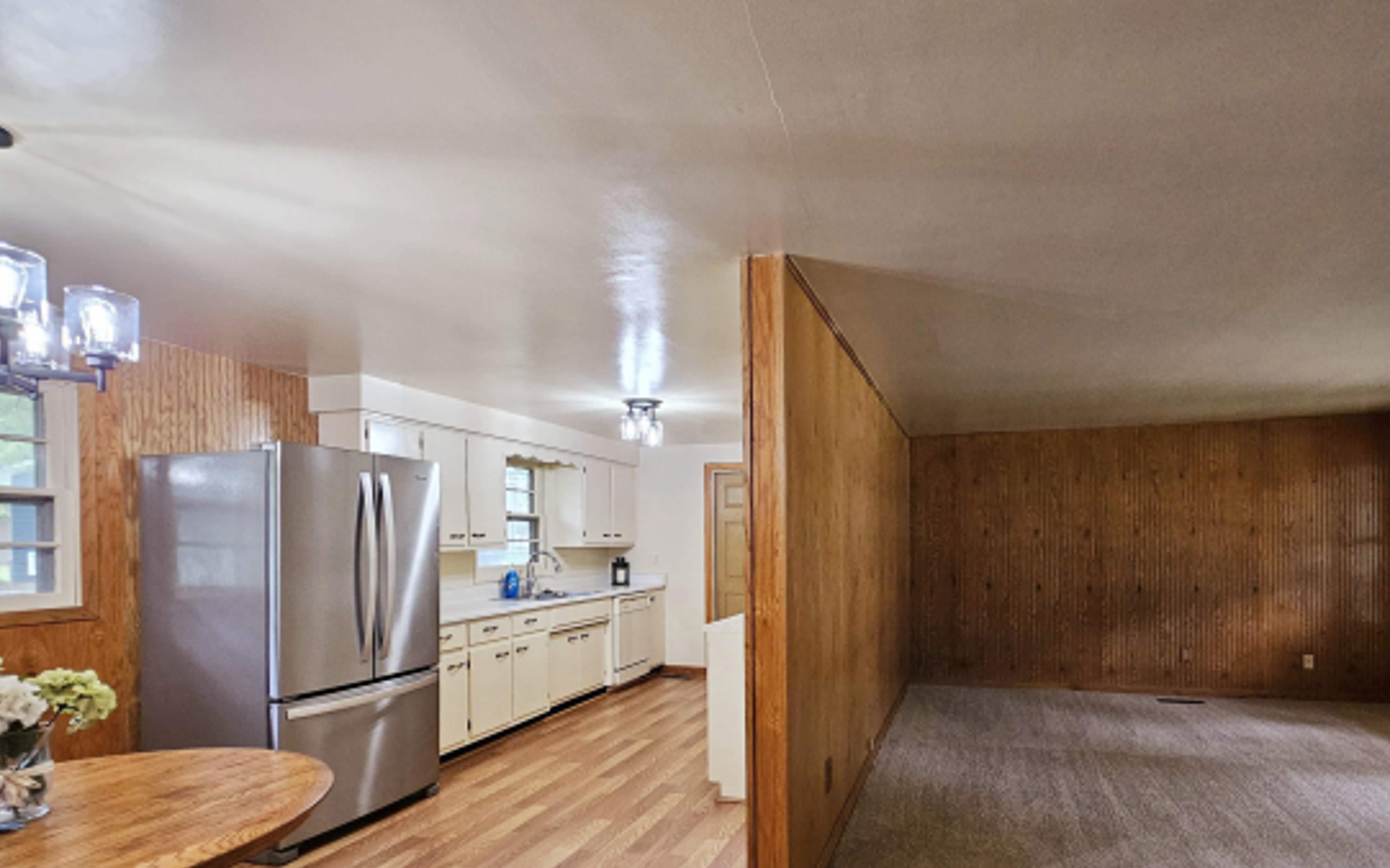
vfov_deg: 67.0
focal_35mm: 17
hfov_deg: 93.9
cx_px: 782
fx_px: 644
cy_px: 542
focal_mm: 2.2
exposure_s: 1/60.2
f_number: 2.2
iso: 250
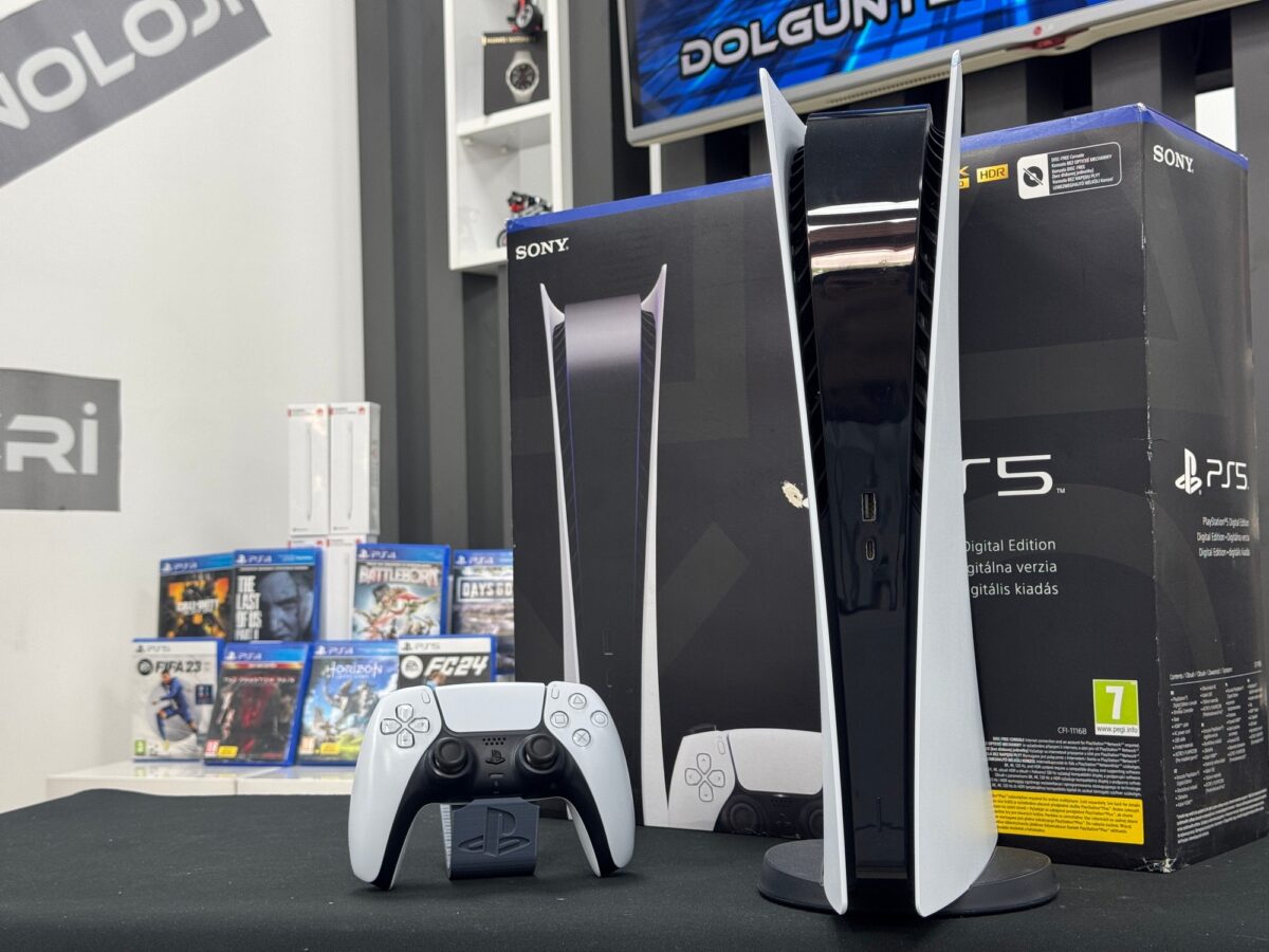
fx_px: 1760
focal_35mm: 48
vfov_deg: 30.3
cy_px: 476
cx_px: 634
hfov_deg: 39.7
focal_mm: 6.76
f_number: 1.78
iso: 80
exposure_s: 1/50
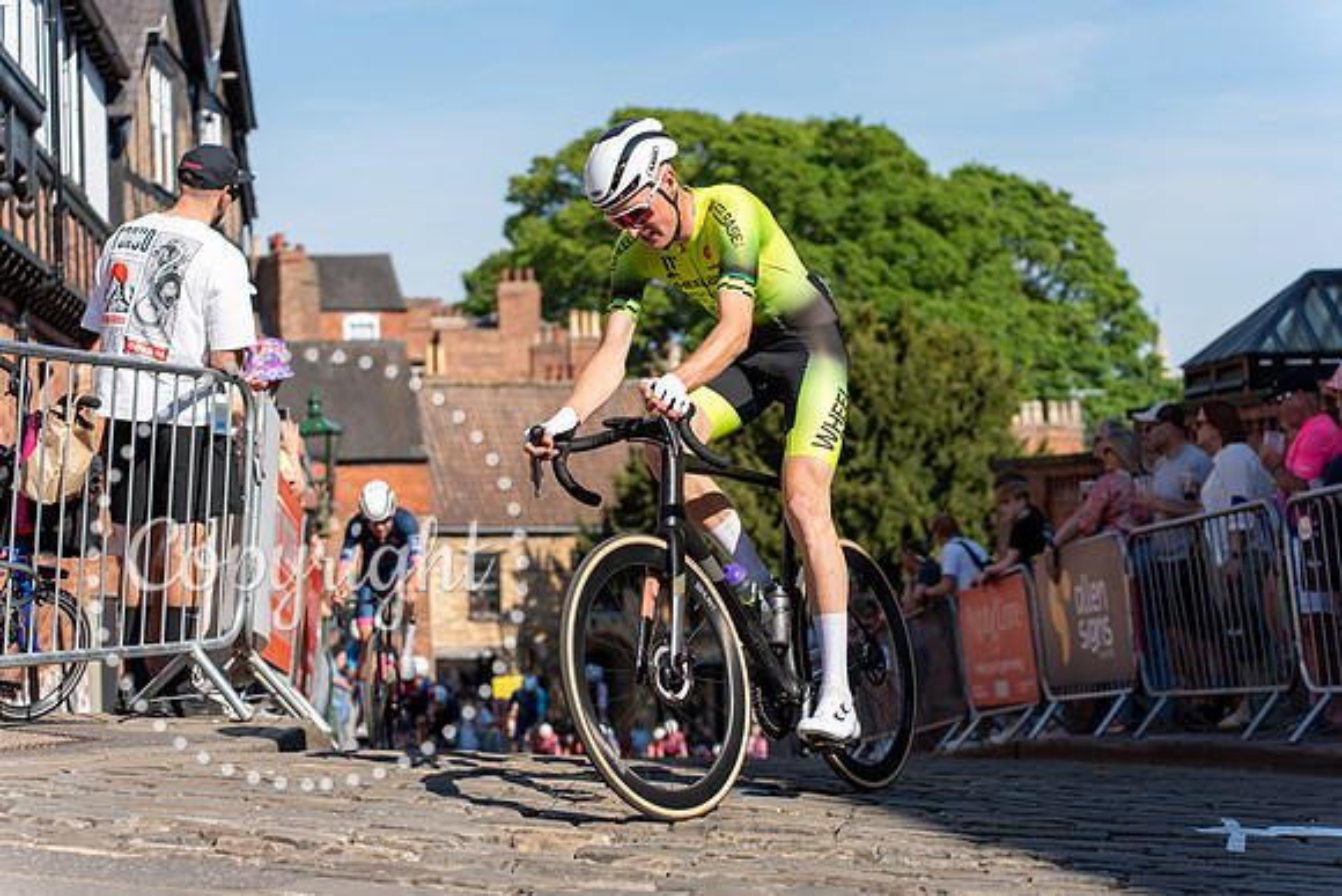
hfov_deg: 27.7
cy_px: 448
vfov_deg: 18.7
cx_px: 671
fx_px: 2722
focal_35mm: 73
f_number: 3.5
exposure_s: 1/1000
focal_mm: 73
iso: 100
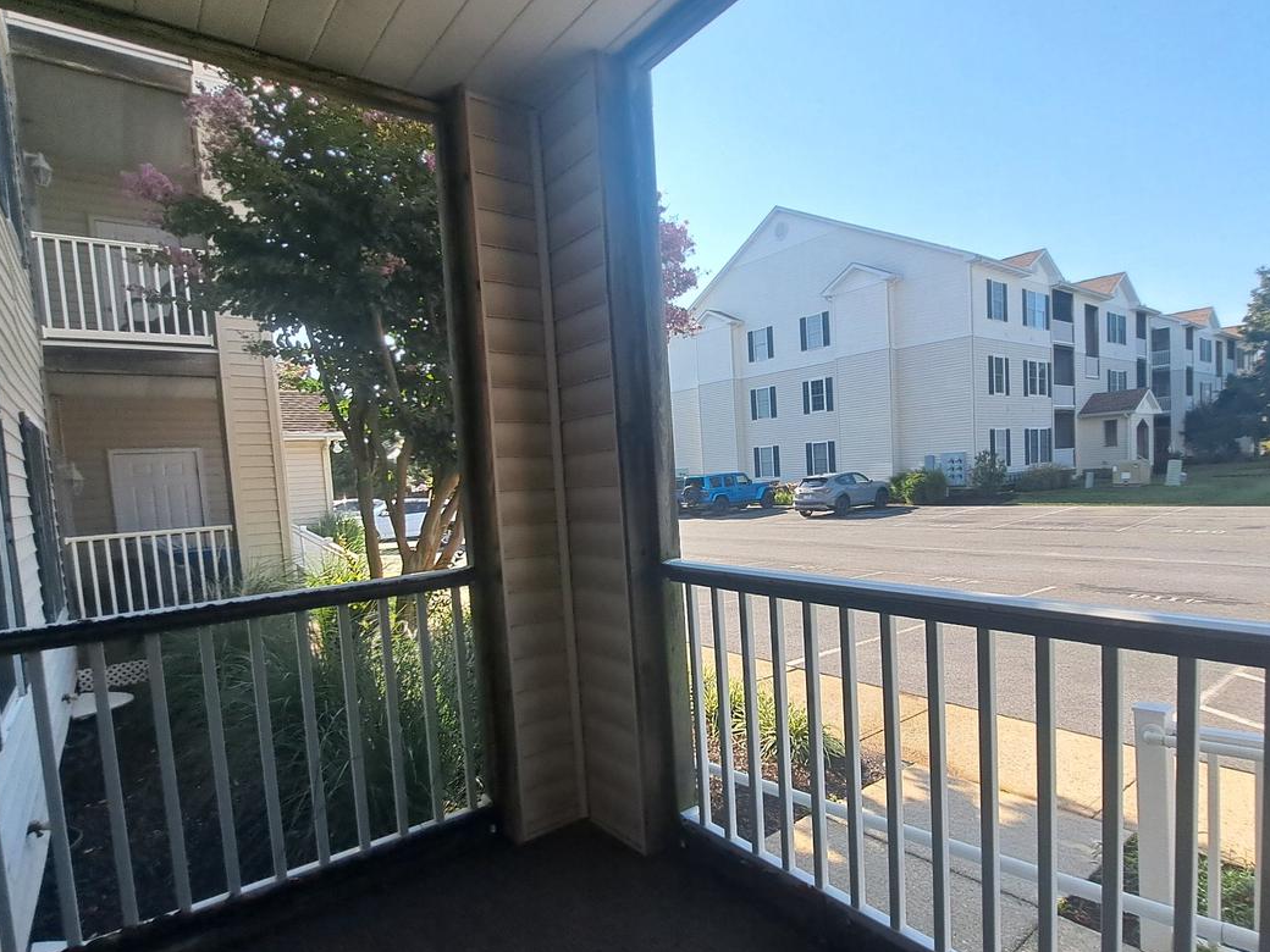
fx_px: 660
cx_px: 670
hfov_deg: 87.7
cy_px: 521
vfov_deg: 71.4
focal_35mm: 18
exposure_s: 1/412
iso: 50
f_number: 2.2
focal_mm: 1.74
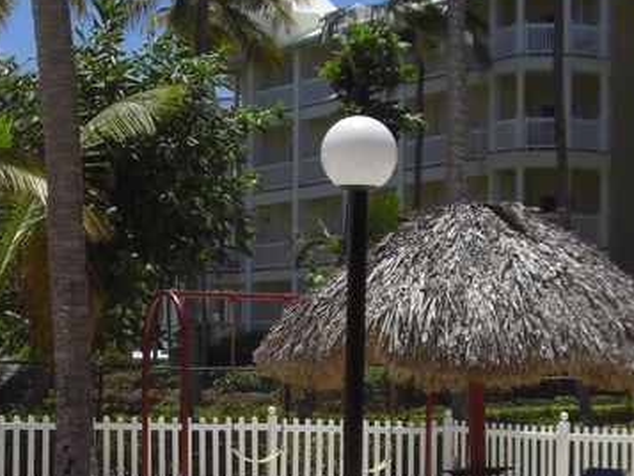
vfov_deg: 13.5
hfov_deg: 17.9
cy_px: 375
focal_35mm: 109
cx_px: 170
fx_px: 1997
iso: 64
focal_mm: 6.2
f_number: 8
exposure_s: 1/250
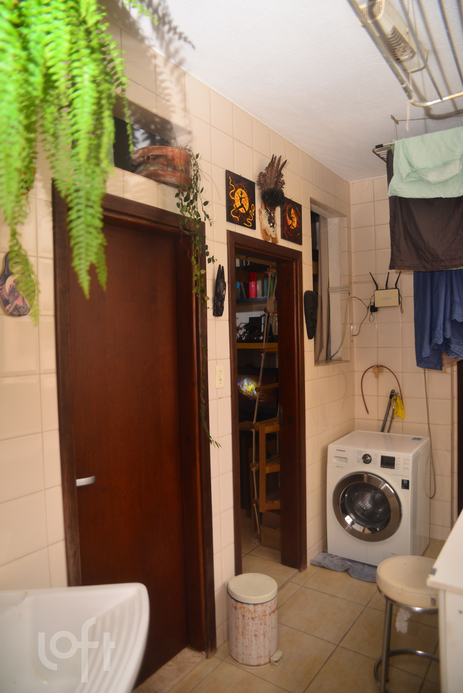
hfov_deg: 41.1
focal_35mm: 32
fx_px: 617
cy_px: 346
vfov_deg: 58.7
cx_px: 232
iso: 640
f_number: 2.8
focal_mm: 32
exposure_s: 1/200
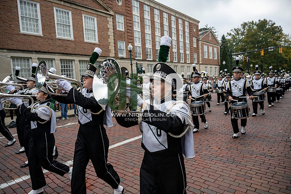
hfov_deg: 73.7
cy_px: 97
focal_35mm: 24
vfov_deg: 53.2
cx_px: 146
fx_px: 194
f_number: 4
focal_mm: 24
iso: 500
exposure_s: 1/1600
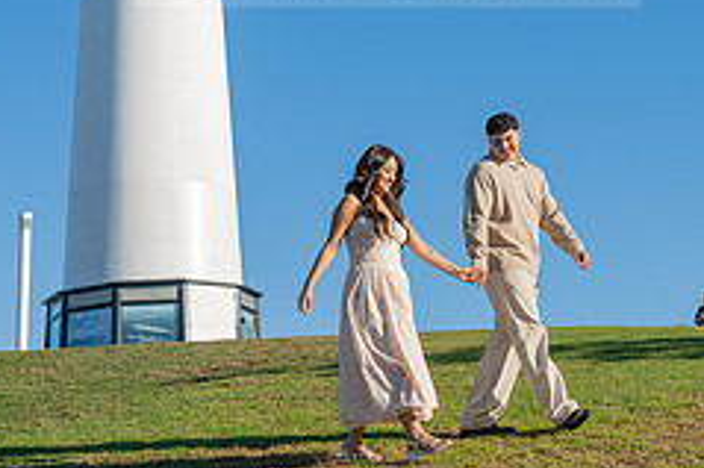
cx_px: 494
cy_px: 5
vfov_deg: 14.0
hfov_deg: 21.1
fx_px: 1876
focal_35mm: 96
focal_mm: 30.5
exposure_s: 1/2500
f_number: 4
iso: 200
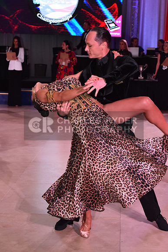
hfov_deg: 16.1
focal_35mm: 85
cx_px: 84
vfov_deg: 23.9
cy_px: 126
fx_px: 595
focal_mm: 85
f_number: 7.1
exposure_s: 1/320
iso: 2500
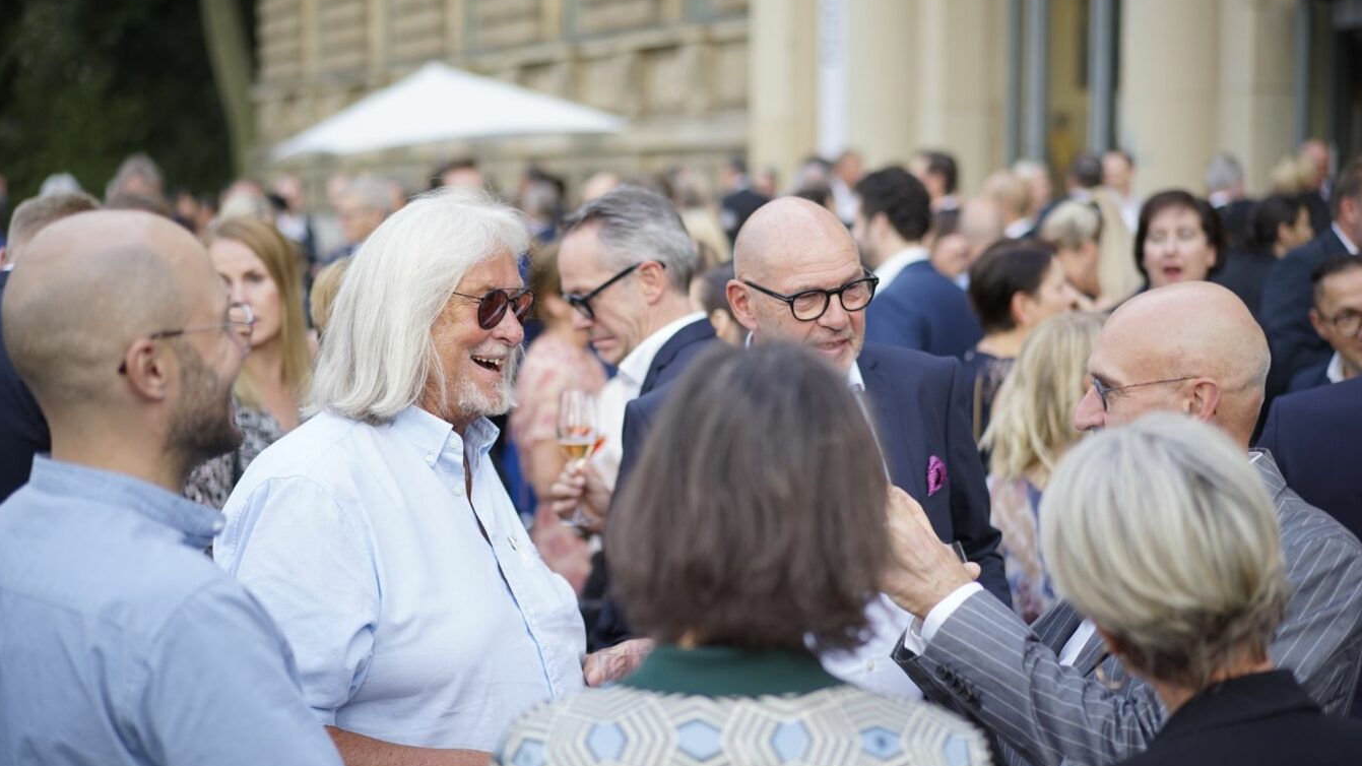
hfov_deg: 36.0
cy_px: 377
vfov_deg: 20.7
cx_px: 683
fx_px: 2094
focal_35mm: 58
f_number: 2
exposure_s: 1/250
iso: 200
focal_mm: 55
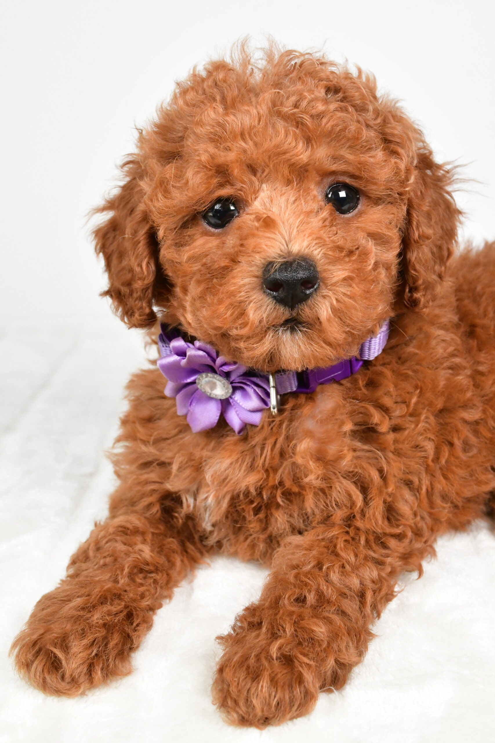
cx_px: 248
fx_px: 866
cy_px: 372
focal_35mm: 42
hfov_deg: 31.9
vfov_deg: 46.4
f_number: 13
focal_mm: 28
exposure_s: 1/800
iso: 6400
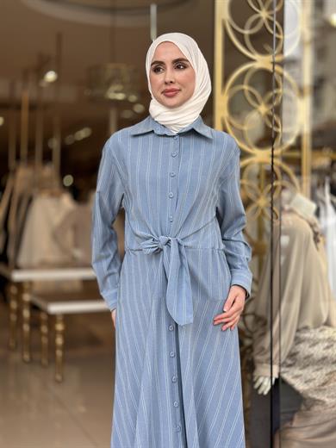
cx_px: 168
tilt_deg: -0.6
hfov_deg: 30.3
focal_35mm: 48
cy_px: 224
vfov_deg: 39.7
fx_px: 621
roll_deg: -1.4
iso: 80
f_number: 1.78
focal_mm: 6.86
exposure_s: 1/604
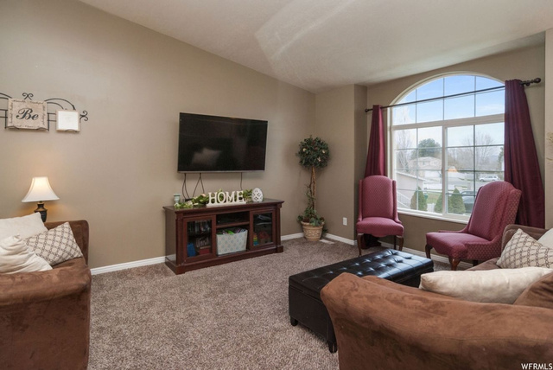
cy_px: 185
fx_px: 277
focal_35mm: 18
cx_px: 276
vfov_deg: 67.5
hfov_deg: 89.9
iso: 200
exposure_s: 1/60
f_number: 5
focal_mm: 12
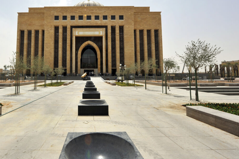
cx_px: 88
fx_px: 126
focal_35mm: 19
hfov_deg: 85.0
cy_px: 65
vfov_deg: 64.0
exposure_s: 1/160
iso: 200
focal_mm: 14
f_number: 22
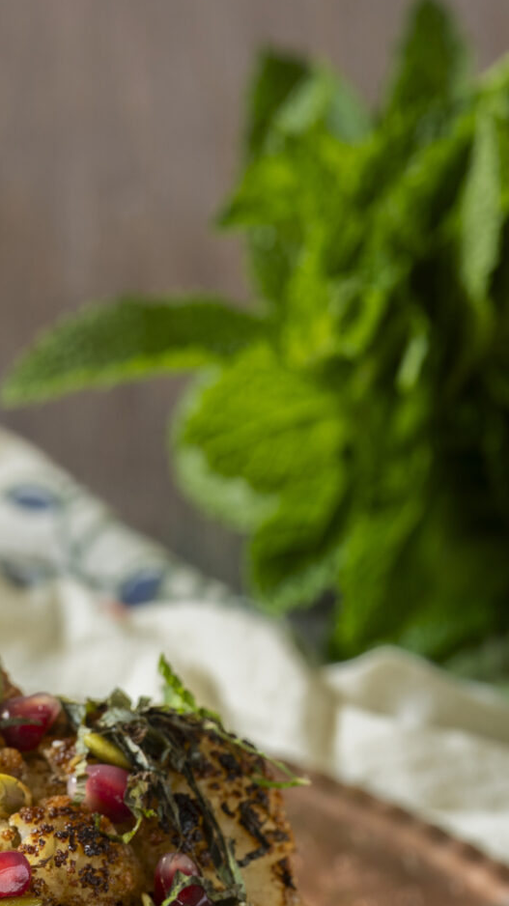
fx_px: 3434
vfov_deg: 14.3
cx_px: -127
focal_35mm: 143
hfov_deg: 8.4
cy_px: 1232
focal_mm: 50
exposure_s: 1/2.5
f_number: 5
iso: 100
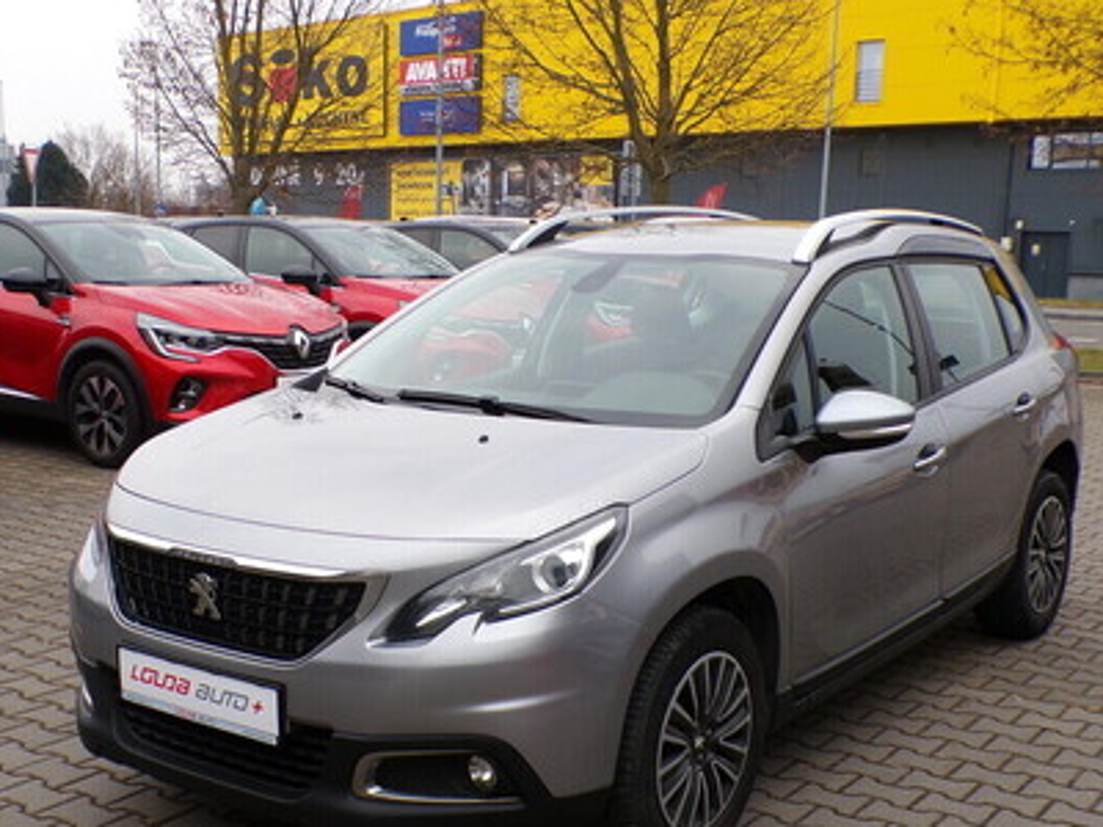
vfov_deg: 32.7
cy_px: 531
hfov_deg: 42.9
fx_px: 1402
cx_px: 563
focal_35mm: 44
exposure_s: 1/110
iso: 100
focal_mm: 5.8
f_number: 3.2
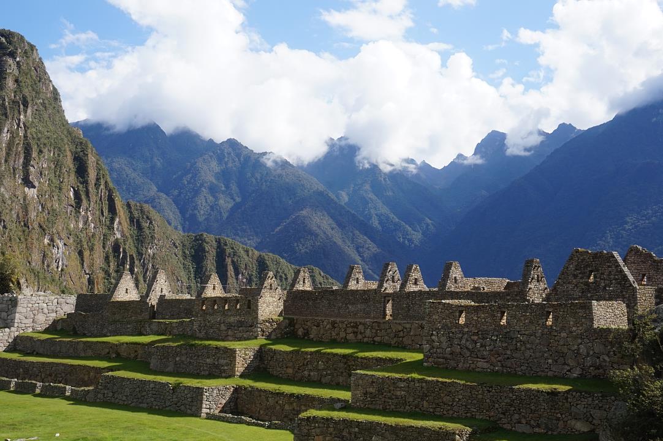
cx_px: 332
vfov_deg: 30.8
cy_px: 220
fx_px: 801
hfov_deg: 45.0
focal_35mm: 44
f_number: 13
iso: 100
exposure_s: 1/80
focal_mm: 29
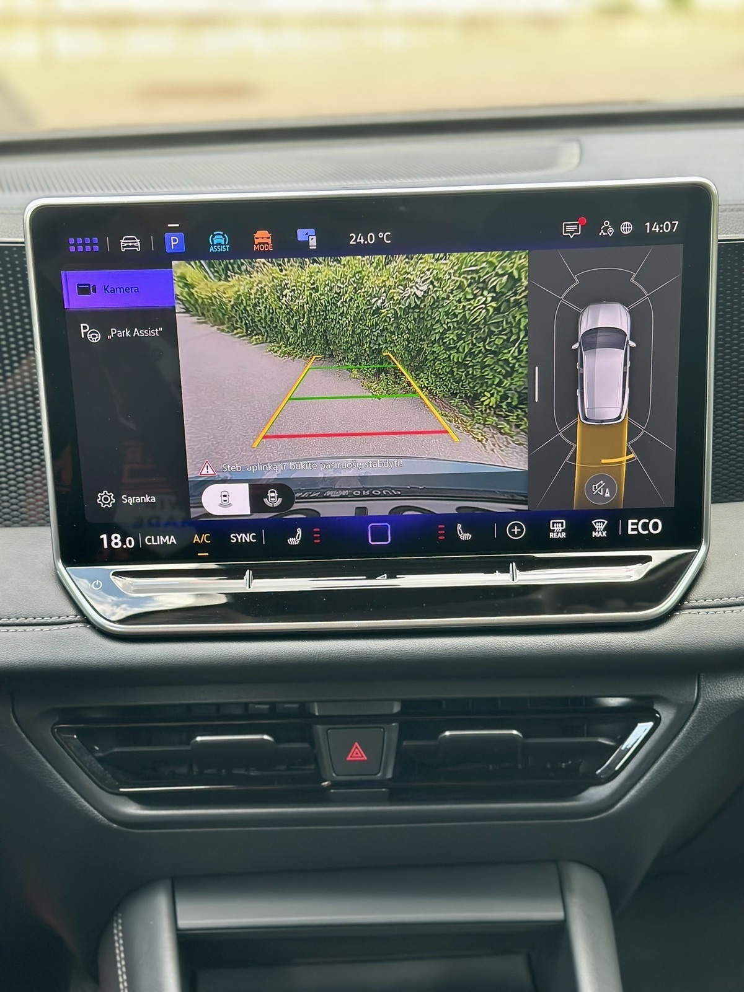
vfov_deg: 39.7
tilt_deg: -22.4
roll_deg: -1.1
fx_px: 1376
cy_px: 496
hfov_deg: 30.3
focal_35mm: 48
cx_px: 372
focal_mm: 6.86
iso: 80
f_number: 1.78
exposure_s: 1/182
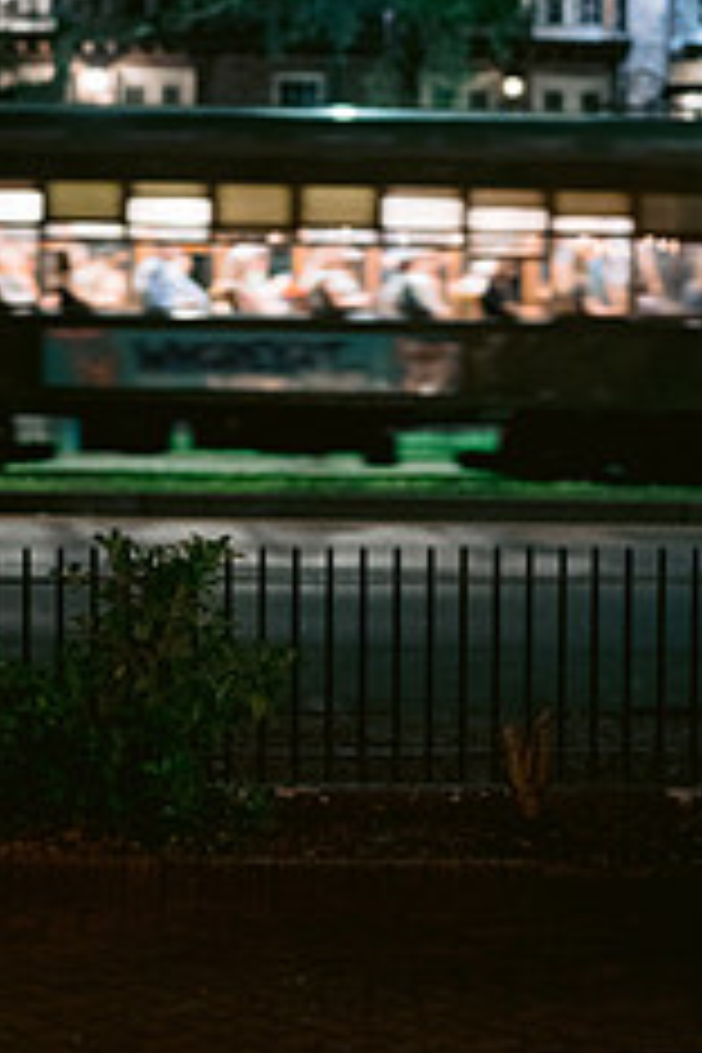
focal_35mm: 96
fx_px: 2808
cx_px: 342
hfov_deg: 14.3
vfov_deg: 21.2
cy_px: 378
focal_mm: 50
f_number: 1.8
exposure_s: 1/40
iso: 1600
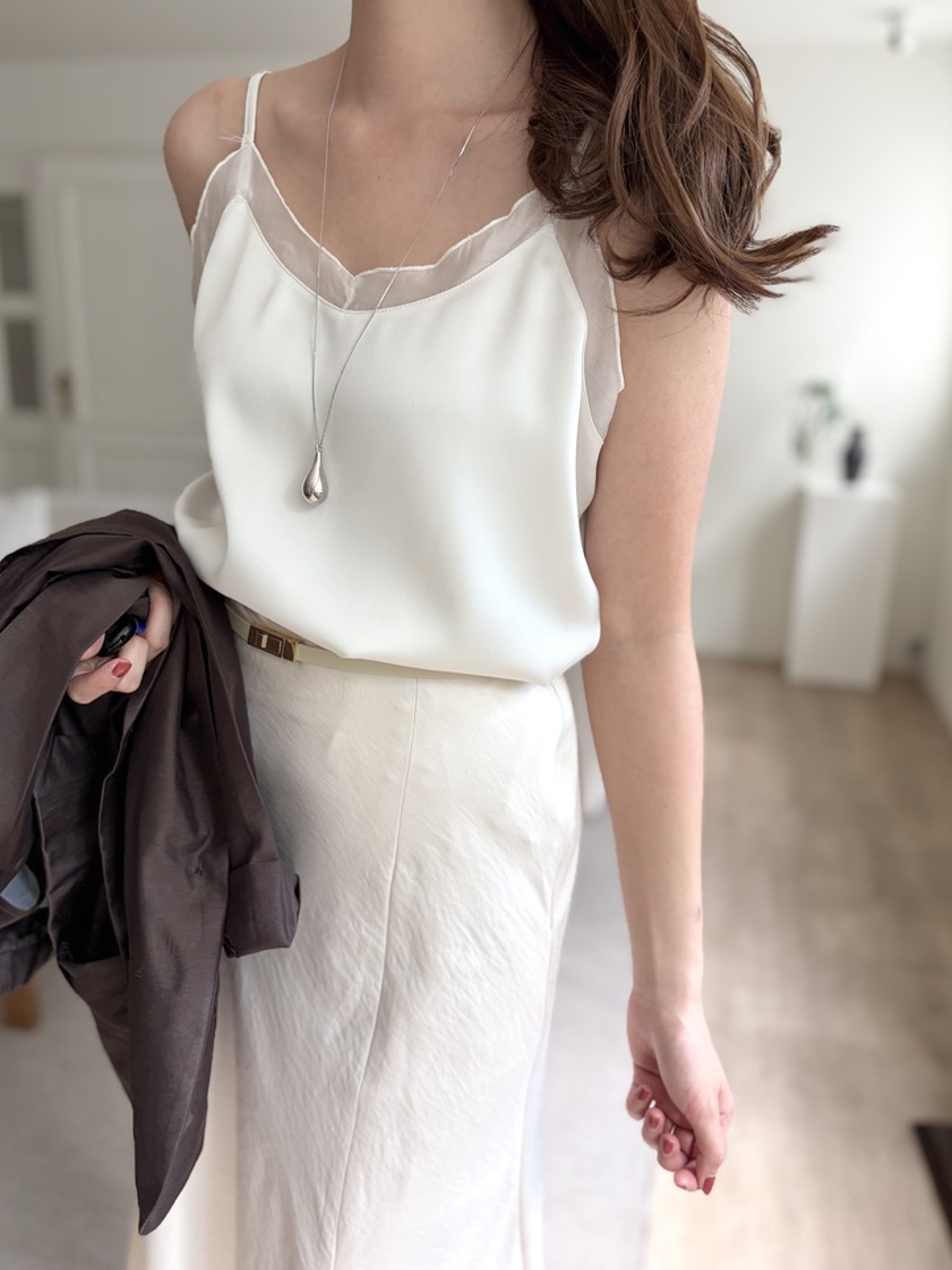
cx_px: 471
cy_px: 640
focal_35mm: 27
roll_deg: -2.8
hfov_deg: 51.3
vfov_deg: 65.3
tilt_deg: -15.6
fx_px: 990
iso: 80
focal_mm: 5.96
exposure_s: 1/122
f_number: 1.6
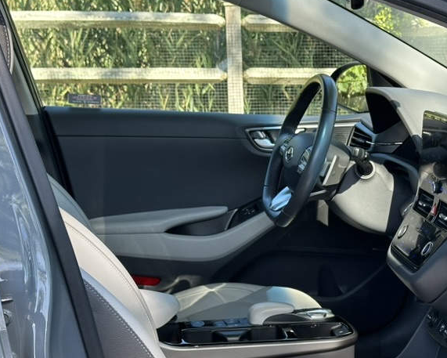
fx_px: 1111
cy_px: 284
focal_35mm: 84
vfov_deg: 18.1
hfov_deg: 22.3
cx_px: 391
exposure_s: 1/254
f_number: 1.78
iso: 64
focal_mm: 6.86
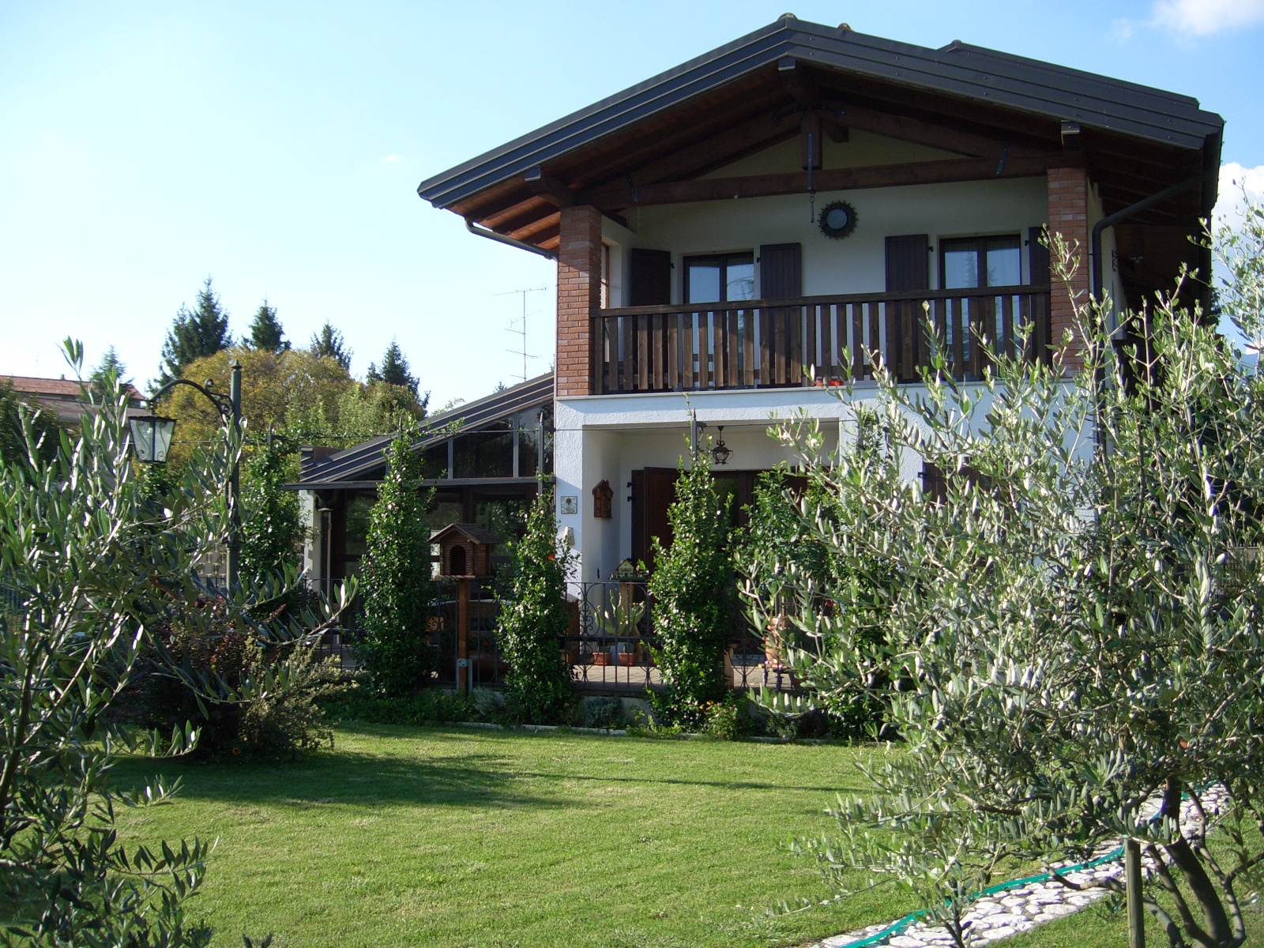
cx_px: 632
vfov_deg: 36.8
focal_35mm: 39
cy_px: 474
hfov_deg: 47.9
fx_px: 1424
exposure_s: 1/500
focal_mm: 8
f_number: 2.8
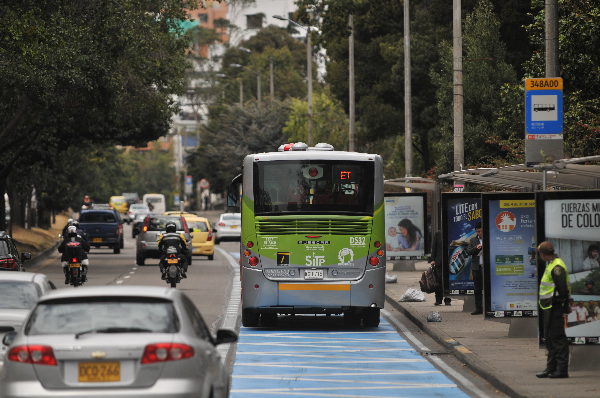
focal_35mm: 300
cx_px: 300
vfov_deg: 4.6
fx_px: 4994
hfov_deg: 6.9
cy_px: 199
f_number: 2.8
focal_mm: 200
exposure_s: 1/2000
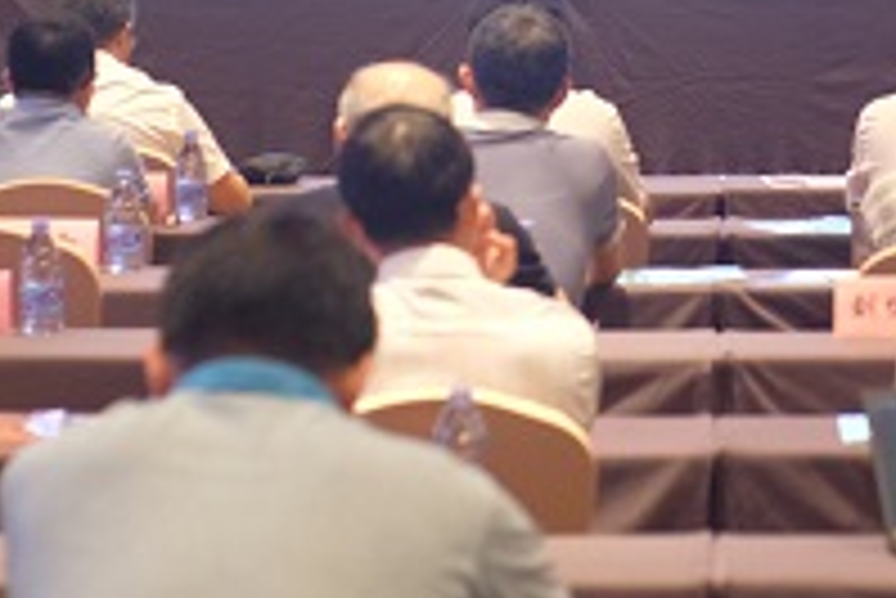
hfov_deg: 9.1
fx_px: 5629
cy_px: -202
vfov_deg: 6.0
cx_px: 761
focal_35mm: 226
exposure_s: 1/160
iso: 1600
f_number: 2.8
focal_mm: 50
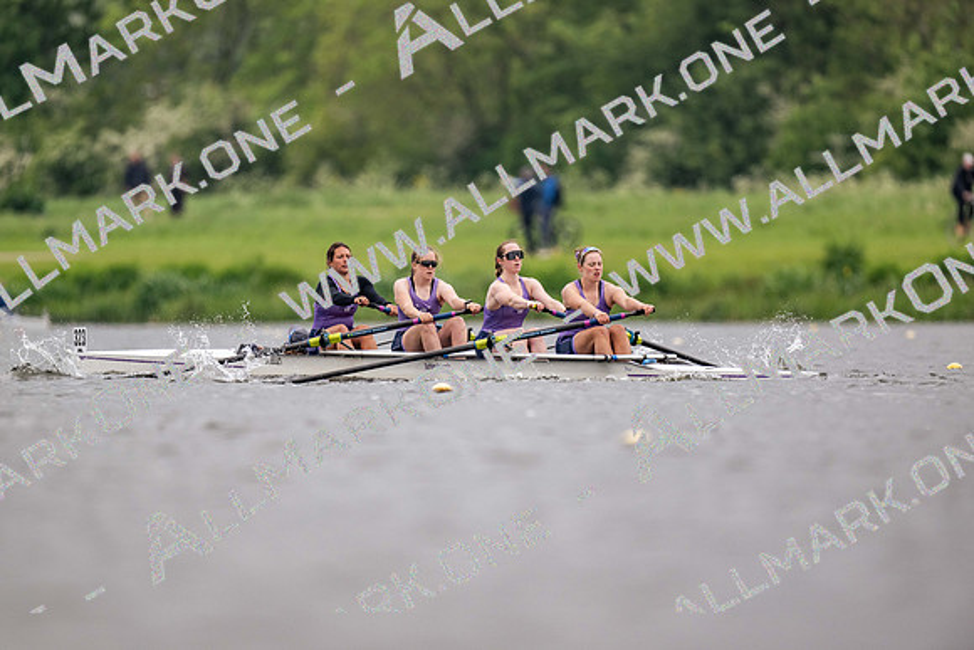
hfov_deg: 3.4
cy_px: 325
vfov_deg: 2.3
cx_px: 487
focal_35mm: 600
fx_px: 16236
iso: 800
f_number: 4
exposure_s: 1/2000
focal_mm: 600
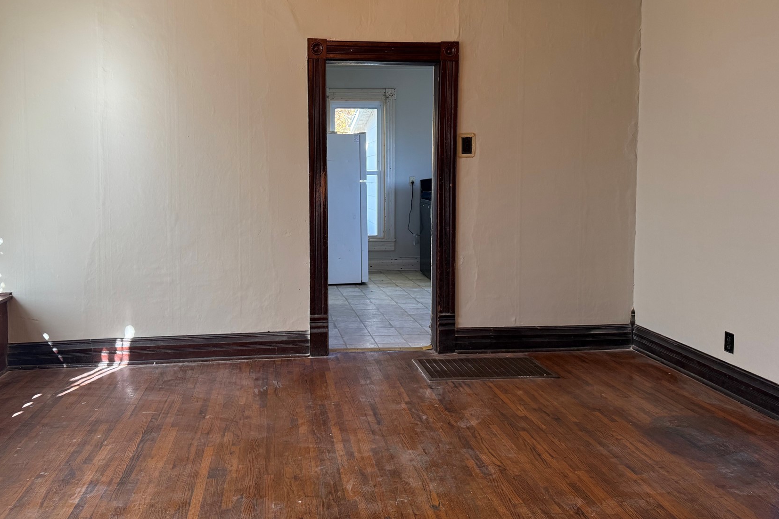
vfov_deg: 44.8
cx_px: 345
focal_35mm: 29
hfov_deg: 63.5
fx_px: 627
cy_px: 214
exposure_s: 1/120
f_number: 1.78
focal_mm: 6.76
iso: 200
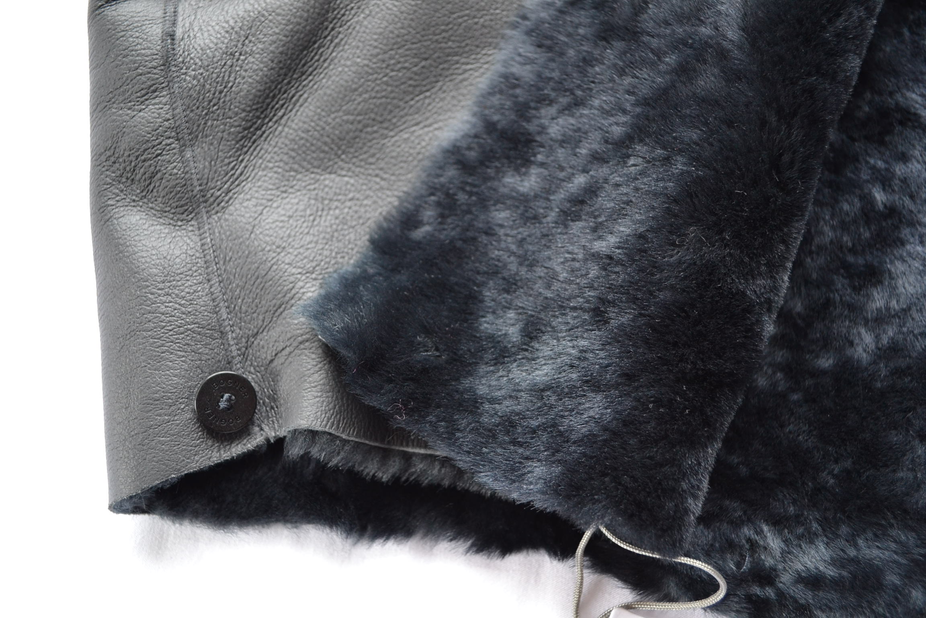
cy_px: 309
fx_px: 849
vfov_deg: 40.0
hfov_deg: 57.2
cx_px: 463
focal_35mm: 33
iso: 800
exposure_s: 1/60
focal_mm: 22
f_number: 3.8
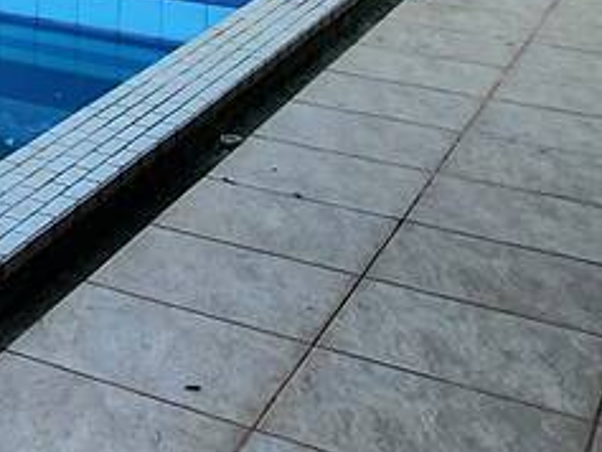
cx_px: -577
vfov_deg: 16.5
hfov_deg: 17.9
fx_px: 1375
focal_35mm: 79
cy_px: -289
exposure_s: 1/909
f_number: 2.2
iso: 50
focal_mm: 2.2
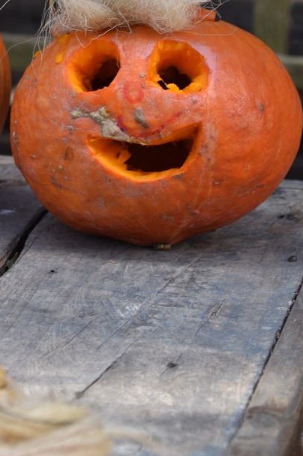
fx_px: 2907
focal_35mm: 230
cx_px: -22
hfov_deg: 5.9
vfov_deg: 8.9
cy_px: 60
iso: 400
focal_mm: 62
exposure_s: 1/160
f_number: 6.3
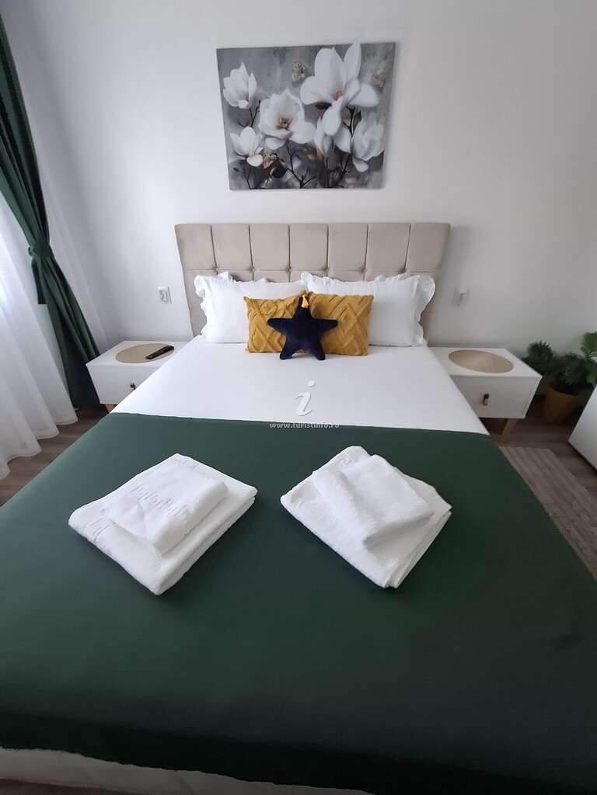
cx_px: 298
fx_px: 299
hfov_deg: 89.9
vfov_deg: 106.2
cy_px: 398
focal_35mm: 13
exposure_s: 1/50
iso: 100
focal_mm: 1.74
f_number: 2.2
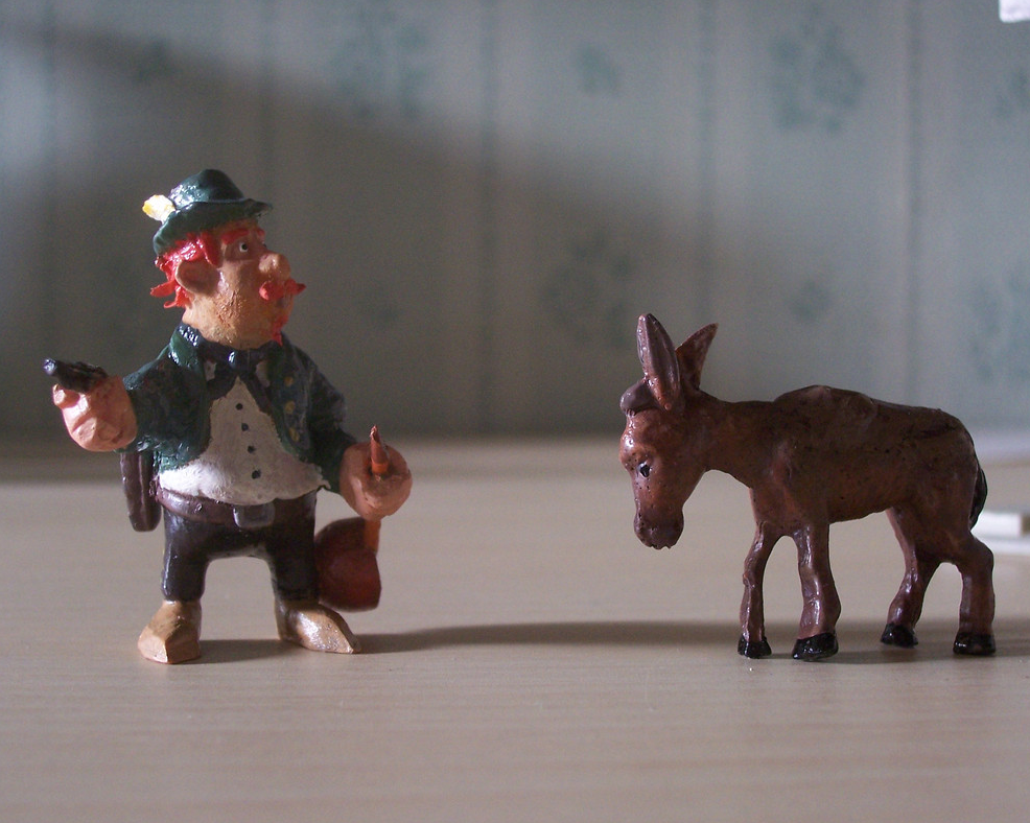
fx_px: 1706
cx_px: 523
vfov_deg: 27.1
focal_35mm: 56
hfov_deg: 33.6
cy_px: 415
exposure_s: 1/8
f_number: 3.4
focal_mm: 8.6
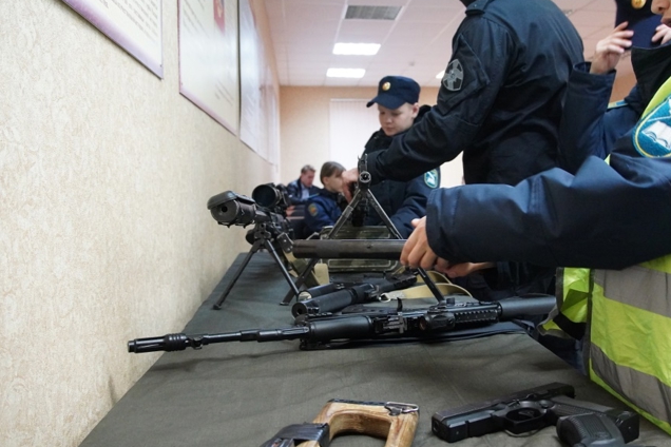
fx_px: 626
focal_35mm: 34
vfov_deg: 39.3
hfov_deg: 56.1
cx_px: 391
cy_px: 206
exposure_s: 1/125
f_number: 4
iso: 6400
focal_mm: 19
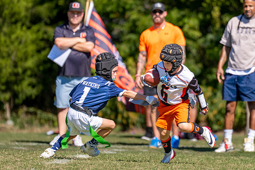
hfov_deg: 5.6
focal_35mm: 368
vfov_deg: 3.7
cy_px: 79
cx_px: 158
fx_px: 2607
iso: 160
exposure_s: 1/3200
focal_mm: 200
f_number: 2.8
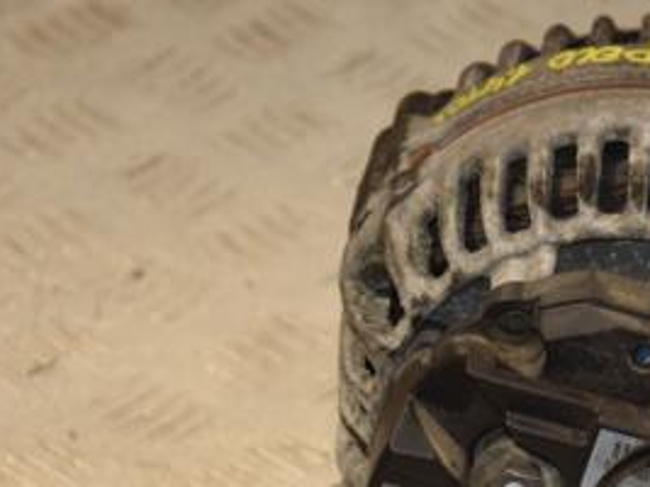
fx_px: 4017
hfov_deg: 9.2
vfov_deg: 6.9
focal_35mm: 214
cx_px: 589
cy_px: 409
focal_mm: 66
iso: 800
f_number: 5.3
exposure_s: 1/200
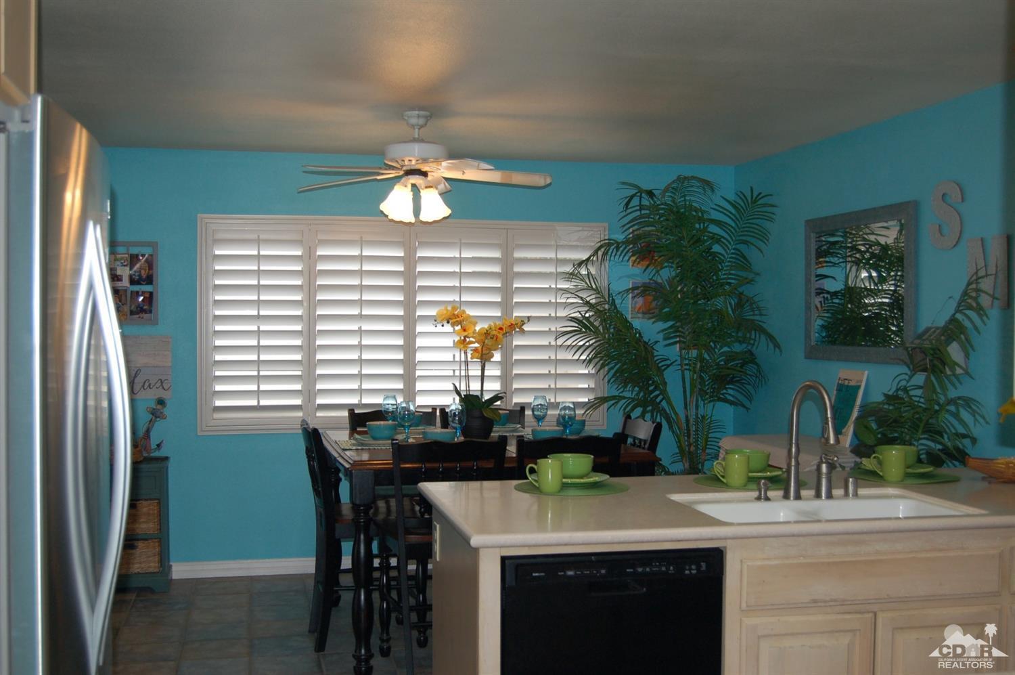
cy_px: 338
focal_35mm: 39
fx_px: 1098
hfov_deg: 49.6
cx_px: 508
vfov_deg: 34.1
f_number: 4.2
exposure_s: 1/125
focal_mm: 26
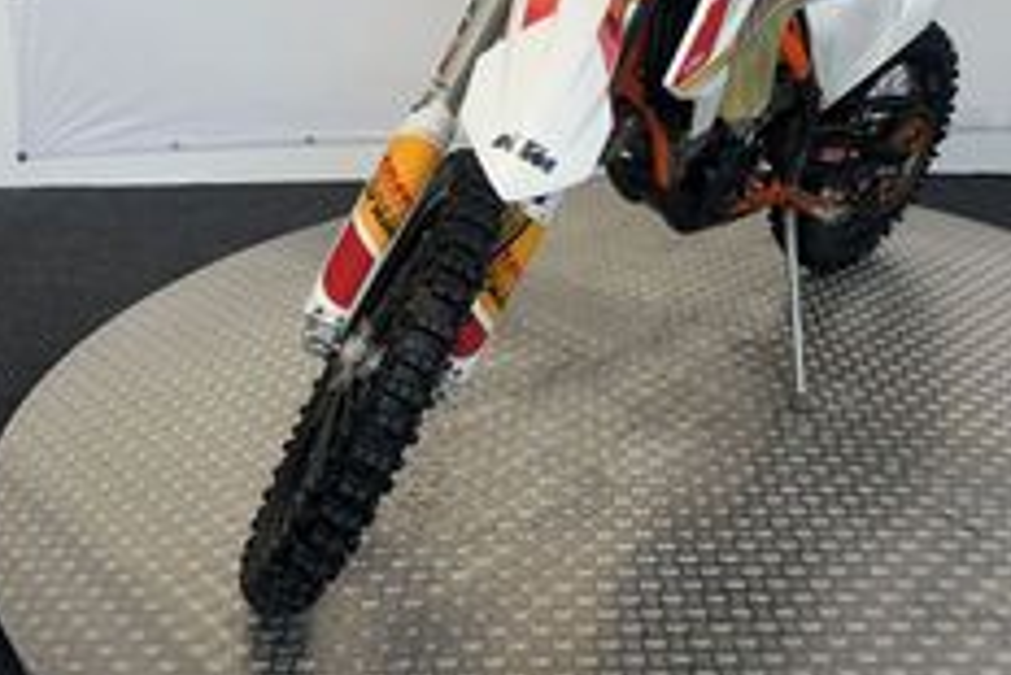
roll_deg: +0.3
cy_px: 44
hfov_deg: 45.0
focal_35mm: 43
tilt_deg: -12.1
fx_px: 1208
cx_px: 632
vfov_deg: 29.7
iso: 64
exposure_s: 1/128
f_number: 1.78
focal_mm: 6.86
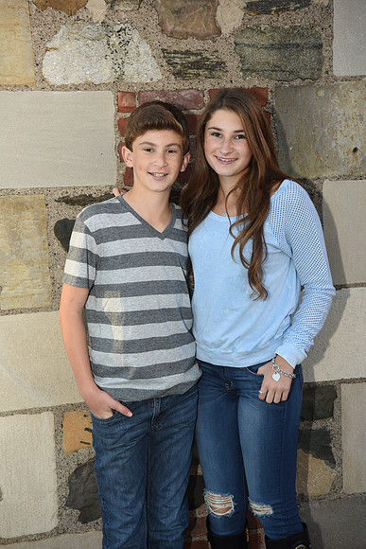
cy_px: 274
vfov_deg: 36.2
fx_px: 838
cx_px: 183
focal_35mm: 55
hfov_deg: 24.6
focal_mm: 55
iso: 640
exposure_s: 1/250
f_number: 7.1
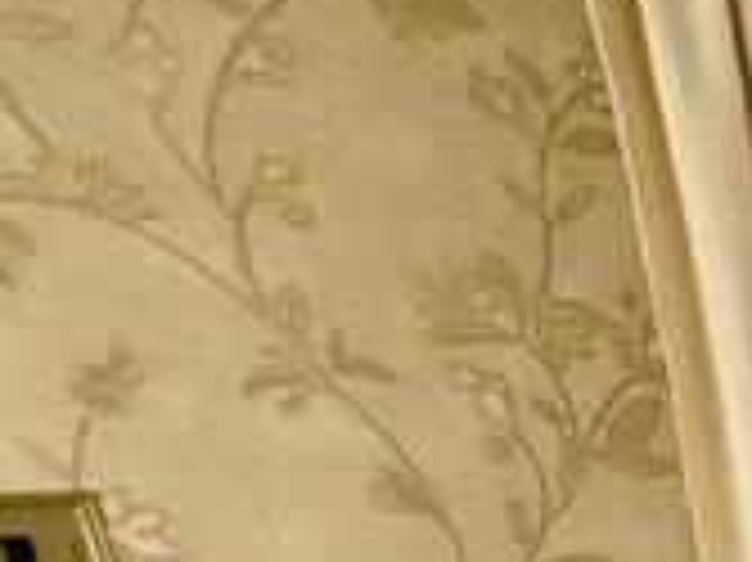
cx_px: 2197
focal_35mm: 86
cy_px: 976
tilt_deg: -15.5
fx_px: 1867
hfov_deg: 11.9
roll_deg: +1.7
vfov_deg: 15.1
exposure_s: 1/99
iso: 125
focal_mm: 2.22
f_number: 2.2
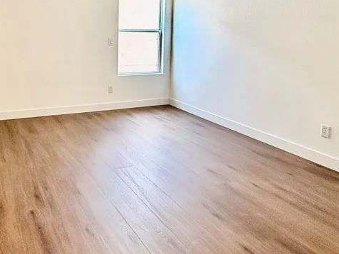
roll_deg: -0.4
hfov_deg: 57.1
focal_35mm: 30
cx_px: 87
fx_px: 294
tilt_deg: -3.4
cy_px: 54
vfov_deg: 44.7
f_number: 2.2
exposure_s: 1/99
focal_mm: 2.22
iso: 125
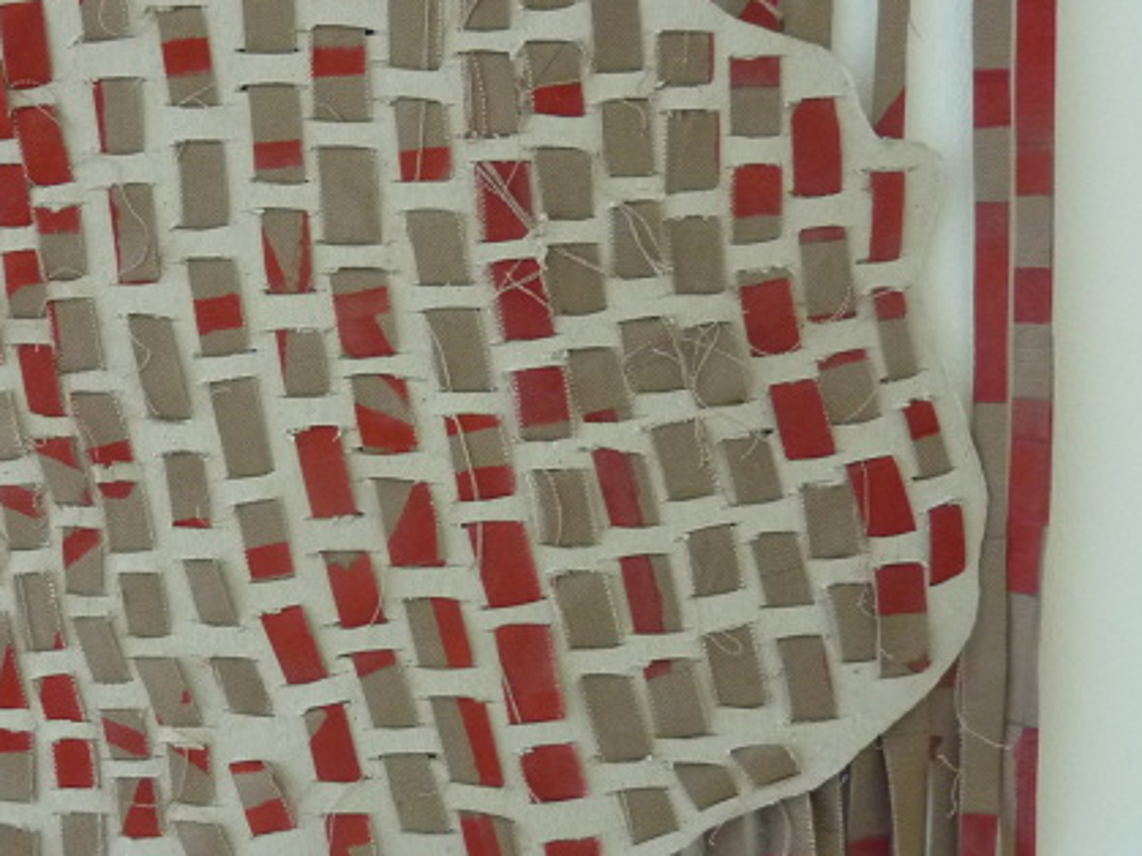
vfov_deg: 35.9
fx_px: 1319
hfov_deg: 45.3
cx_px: 297
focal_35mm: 40
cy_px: 496
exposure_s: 1/30
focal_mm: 4.1
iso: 400
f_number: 3.3
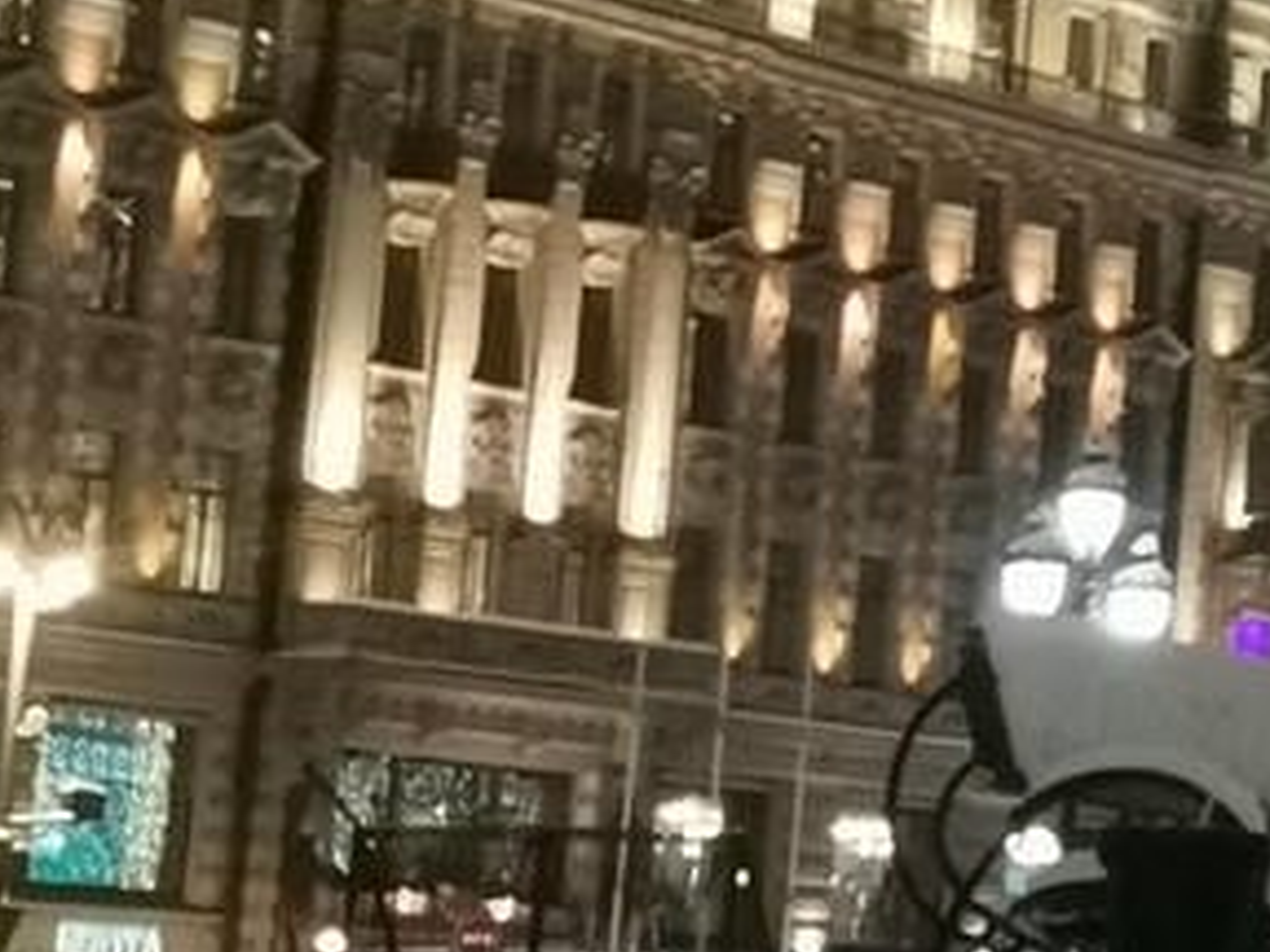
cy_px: -454
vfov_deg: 7.7
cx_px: 2306
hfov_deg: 9.9
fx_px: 6971
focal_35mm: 190
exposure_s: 1/30
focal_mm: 4.75
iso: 320
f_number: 1.8
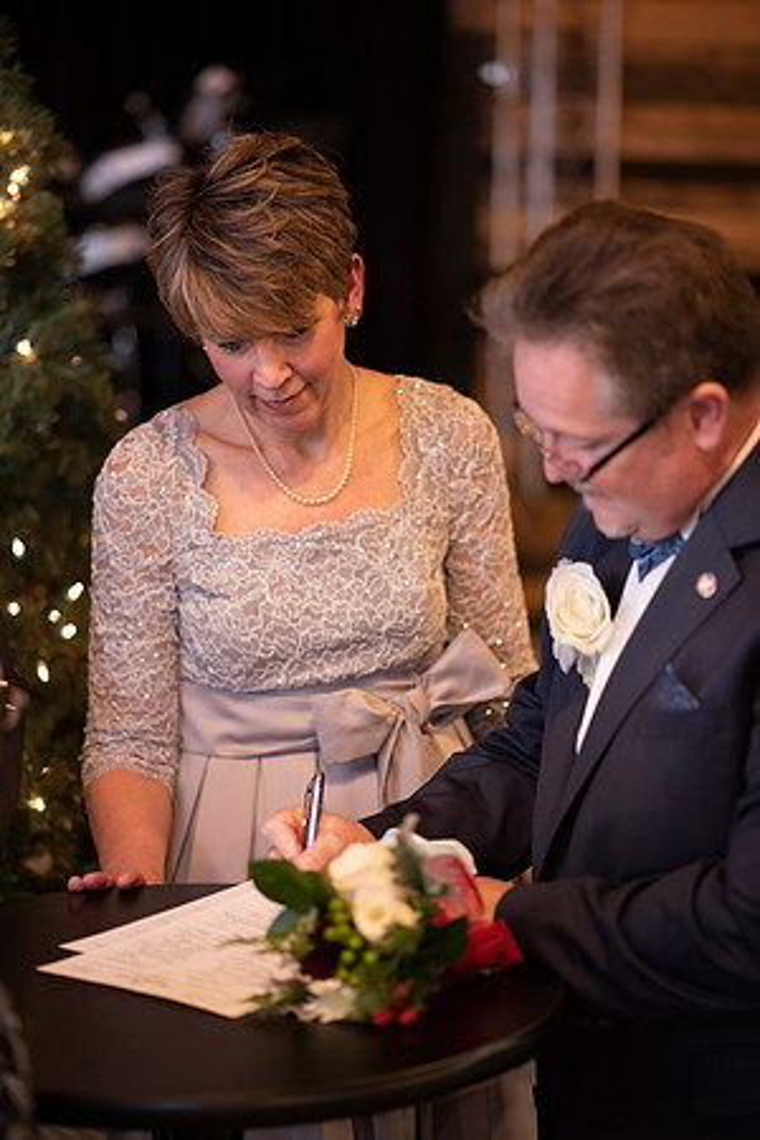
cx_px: 380
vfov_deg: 23.9
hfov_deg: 16.1
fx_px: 2691
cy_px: 570
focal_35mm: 85
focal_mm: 85
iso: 1000
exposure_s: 1/160
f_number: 1.8
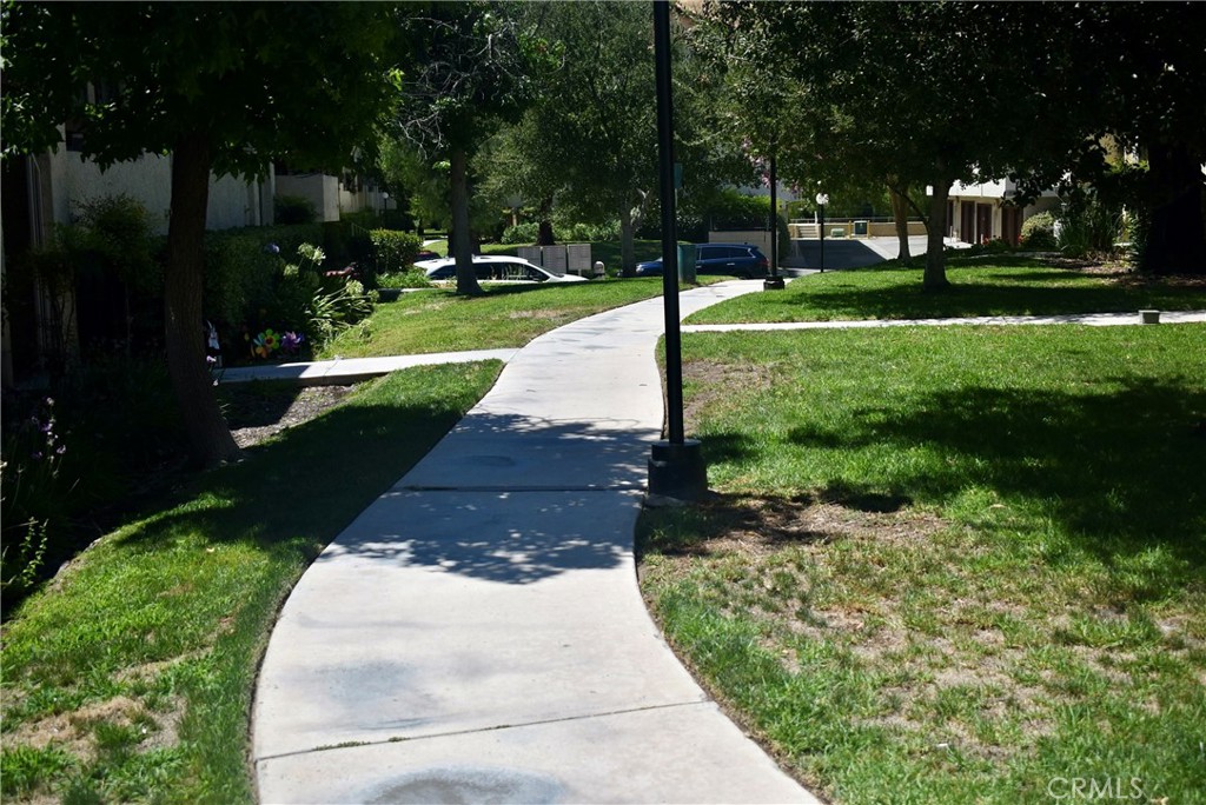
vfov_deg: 31.9
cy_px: 402
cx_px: 603
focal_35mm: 42
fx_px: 1408
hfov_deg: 46.4
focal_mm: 28
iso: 320
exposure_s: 1/3200
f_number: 4.2
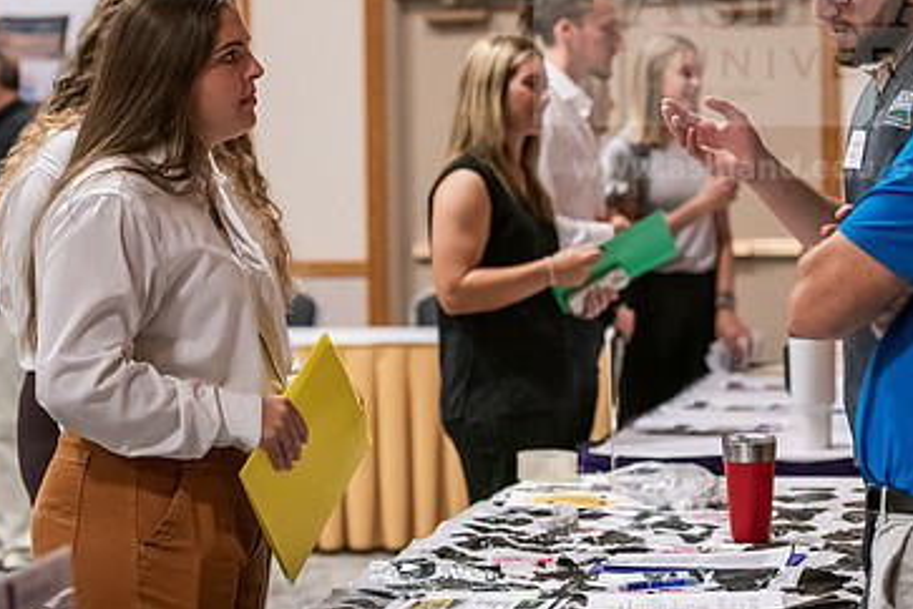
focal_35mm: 120
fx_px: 3043
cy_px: 220
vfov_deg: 11.4
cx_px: 458
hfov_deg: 17.1
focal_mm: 75
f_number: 3.2
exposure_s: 1/200
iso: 2500
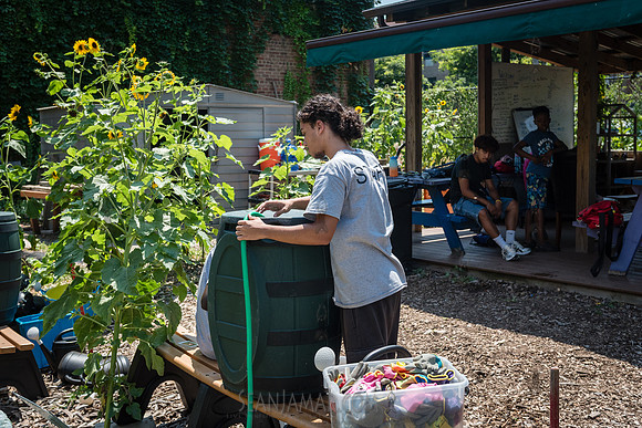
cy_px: 191
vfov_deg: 31.7
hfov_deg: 46.2
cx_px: 324
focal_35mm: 42
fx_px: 753
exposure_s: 1/1600
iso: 500
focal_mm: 38
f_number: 4.5
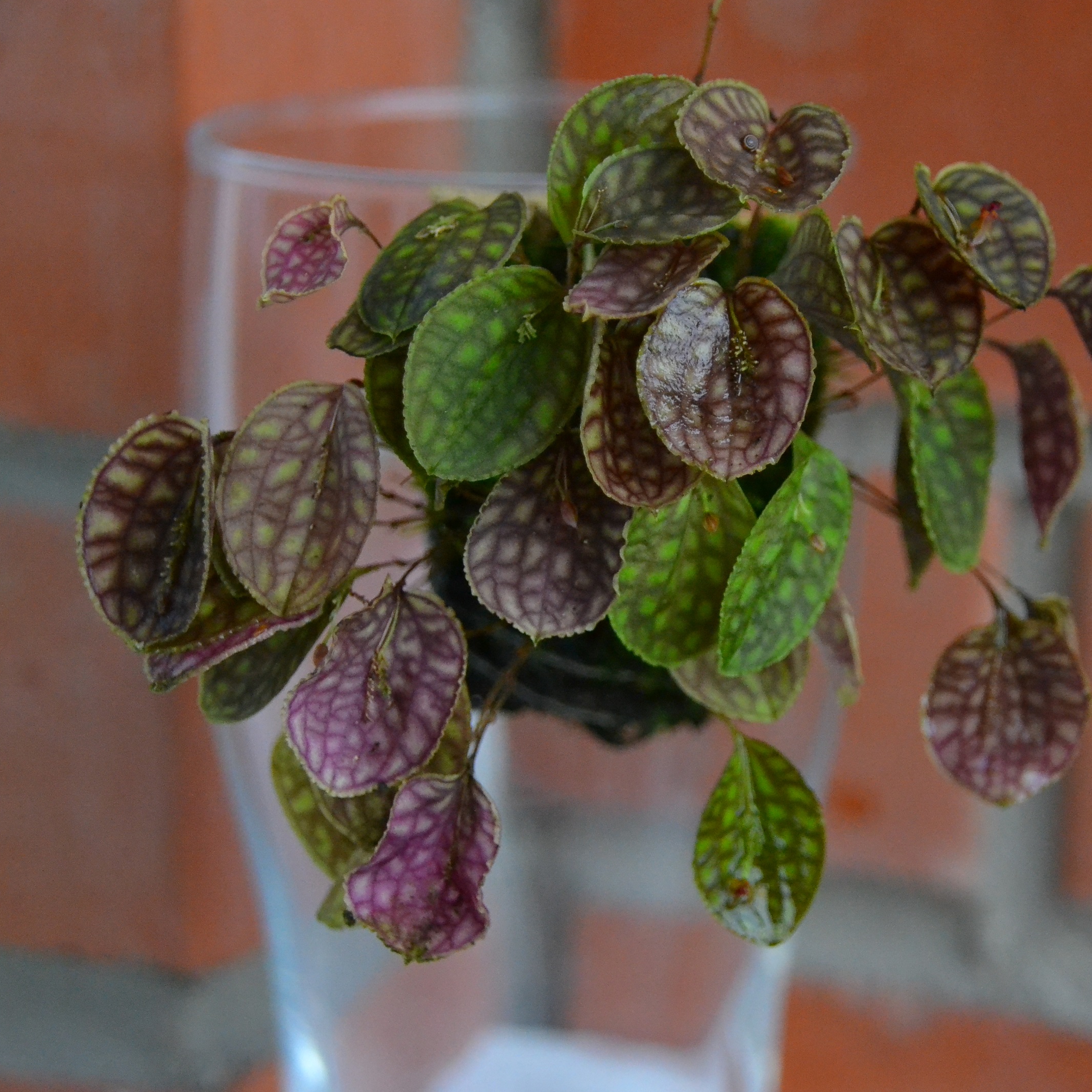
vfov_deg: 17.4
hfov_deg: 17.3
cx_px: 759
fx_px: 3569
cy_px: 544
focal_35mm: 100
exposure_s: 1/500
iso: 3200
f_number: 5
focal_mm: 52
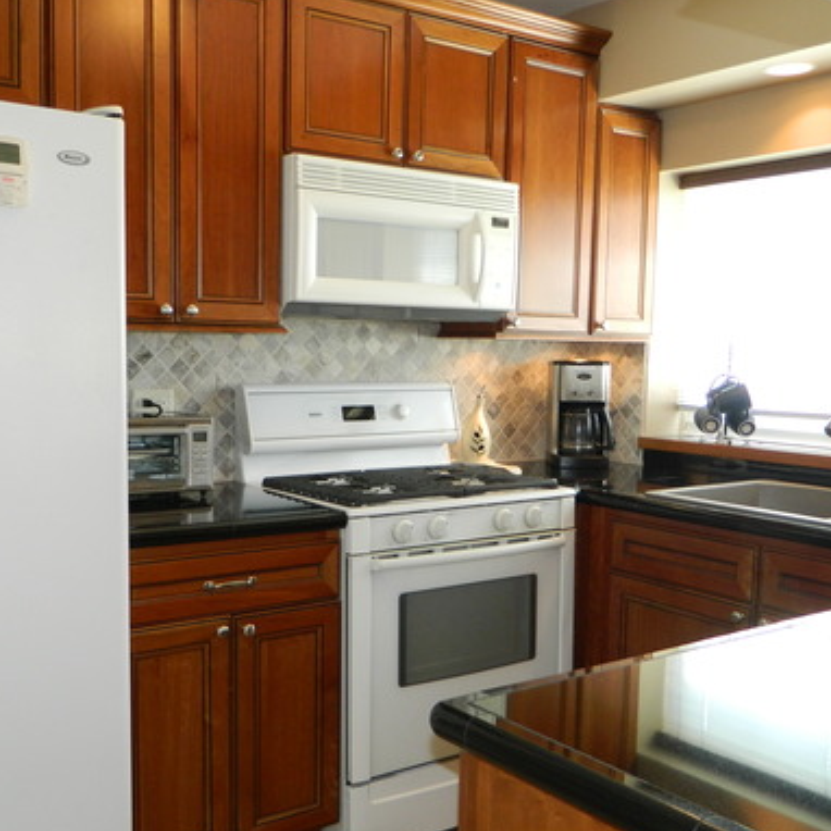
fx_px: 1005
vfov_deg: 44.9
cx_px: 400
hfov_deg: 44.9
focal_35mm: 37
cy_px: 457
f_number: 3.1
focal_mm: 4.5
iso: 160
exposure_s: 1/30
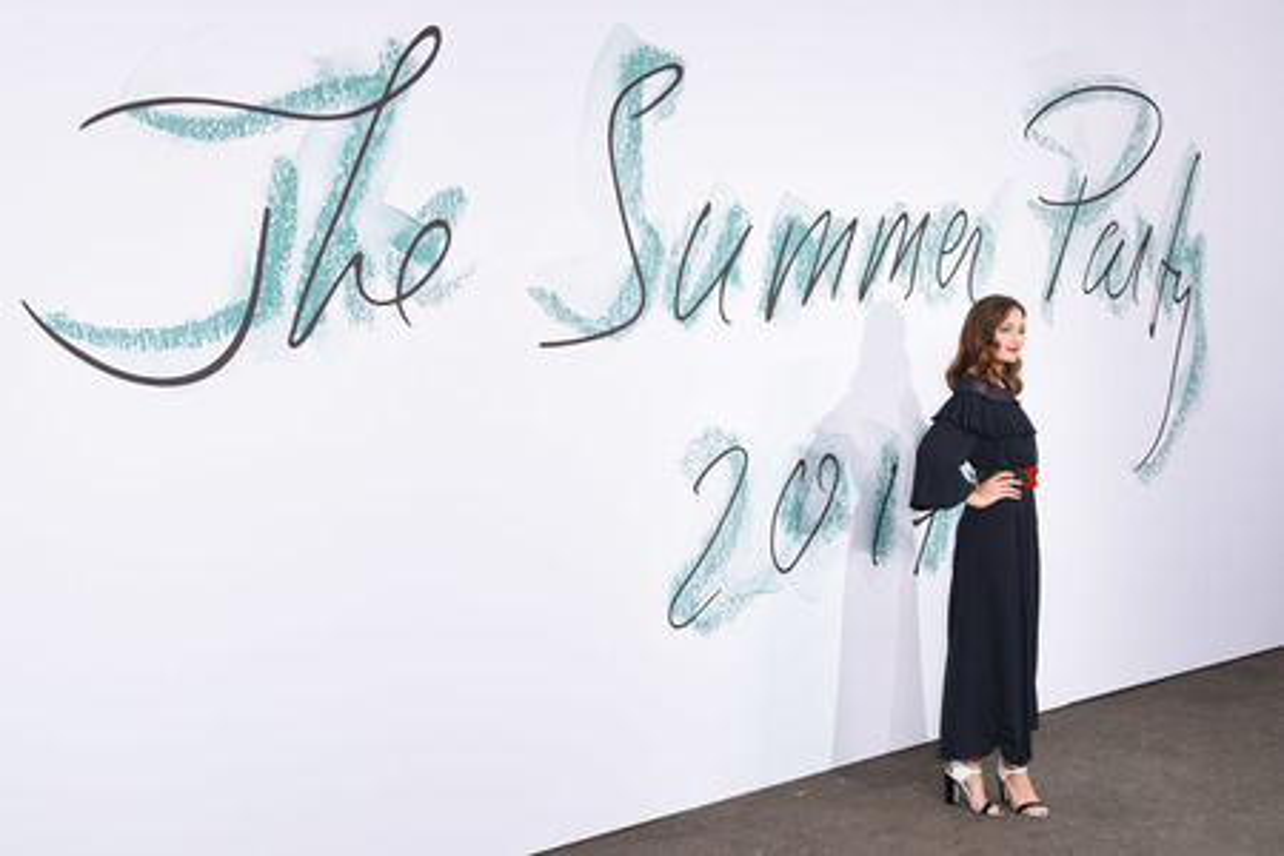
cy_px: 428
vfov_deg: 37.9
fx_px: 1248
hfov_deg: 54.4
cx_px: 642
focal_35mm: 35
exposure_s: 1/250
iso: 640
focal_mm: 35
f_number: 5.6
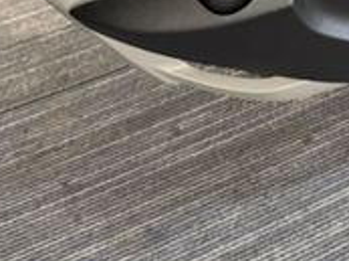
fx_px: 895
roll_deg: -0.9
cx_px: 226
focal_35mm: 89
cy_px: -194
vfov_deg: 14.7
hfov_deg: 22.0
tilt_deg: -33.6
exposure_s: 1/33
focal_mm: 6.76
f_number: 1.78
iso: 800
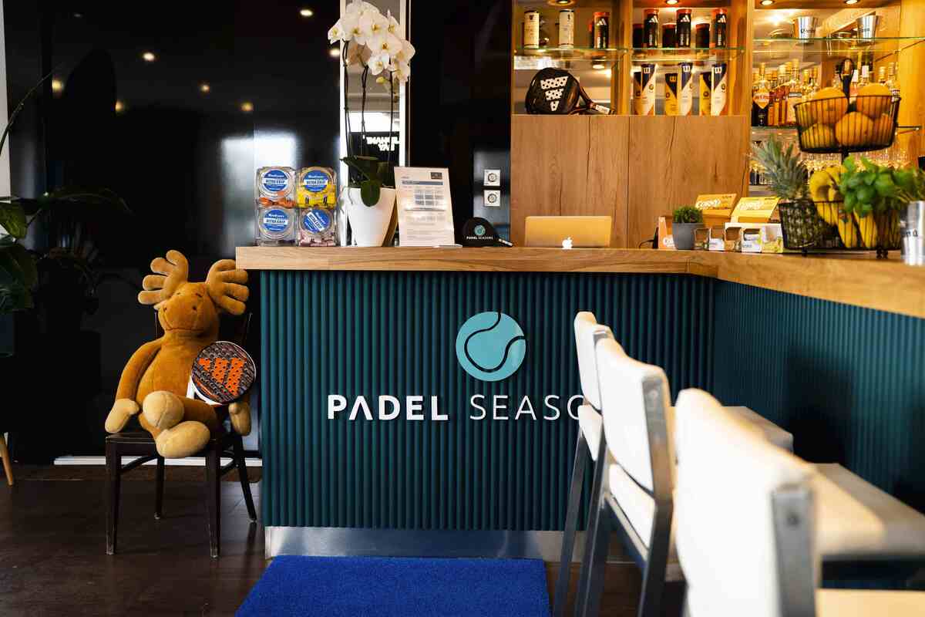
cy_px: 308
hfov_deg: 54.4
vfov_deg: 37.9
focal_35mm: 35
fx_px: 899
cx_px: 462
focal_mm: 35
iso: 800
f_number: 2.8
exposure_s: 1/200
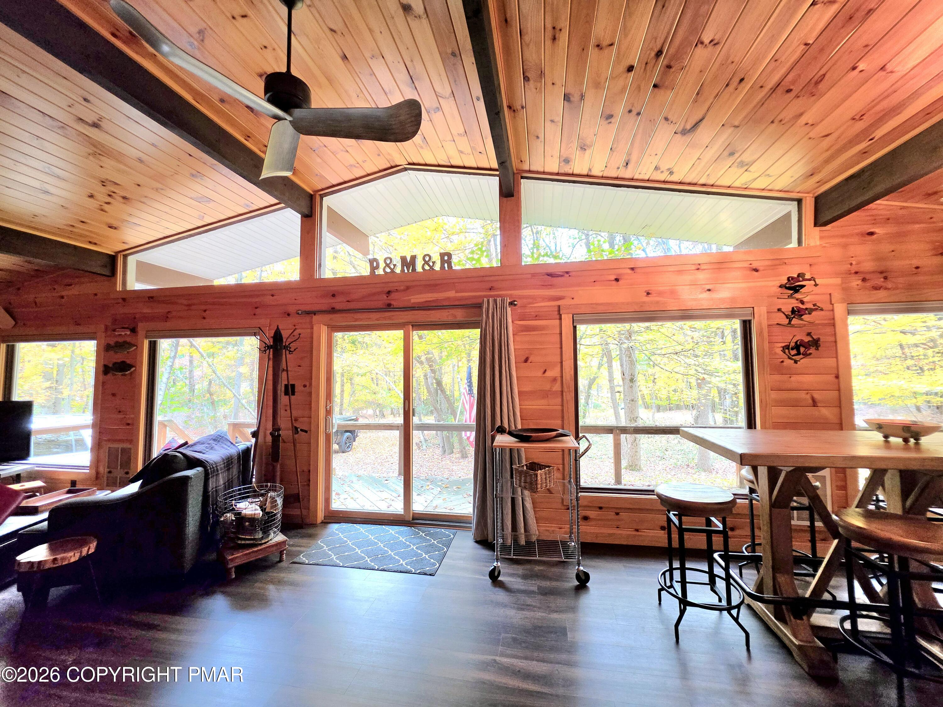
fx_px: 354
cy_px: 354
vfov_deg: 89.9
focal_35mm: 13
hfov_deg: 106.2
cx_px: 472
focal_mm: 2.2
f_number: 1.9
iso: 200
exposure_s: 1/120
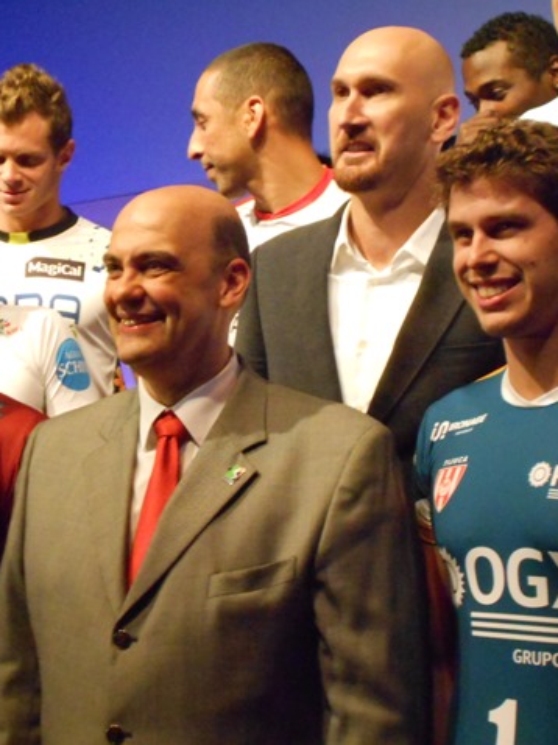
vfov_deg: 26.0
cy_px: 372
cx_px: 200
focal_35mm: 75
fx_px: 1613
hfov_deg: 19.6
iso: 800
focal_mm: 10.3
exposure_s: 1/80
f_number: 4.9
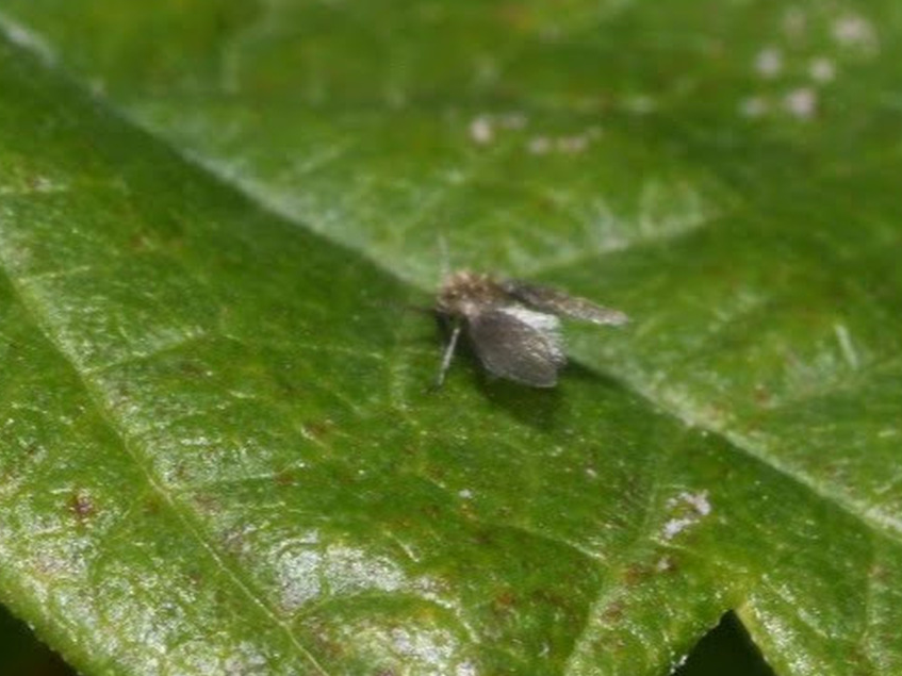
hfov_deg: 11.5
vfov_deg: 8.7
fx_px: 4469
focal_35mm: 172
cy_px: 340
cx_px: 500
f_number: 29
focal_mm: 105
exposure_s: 1/60
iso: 250
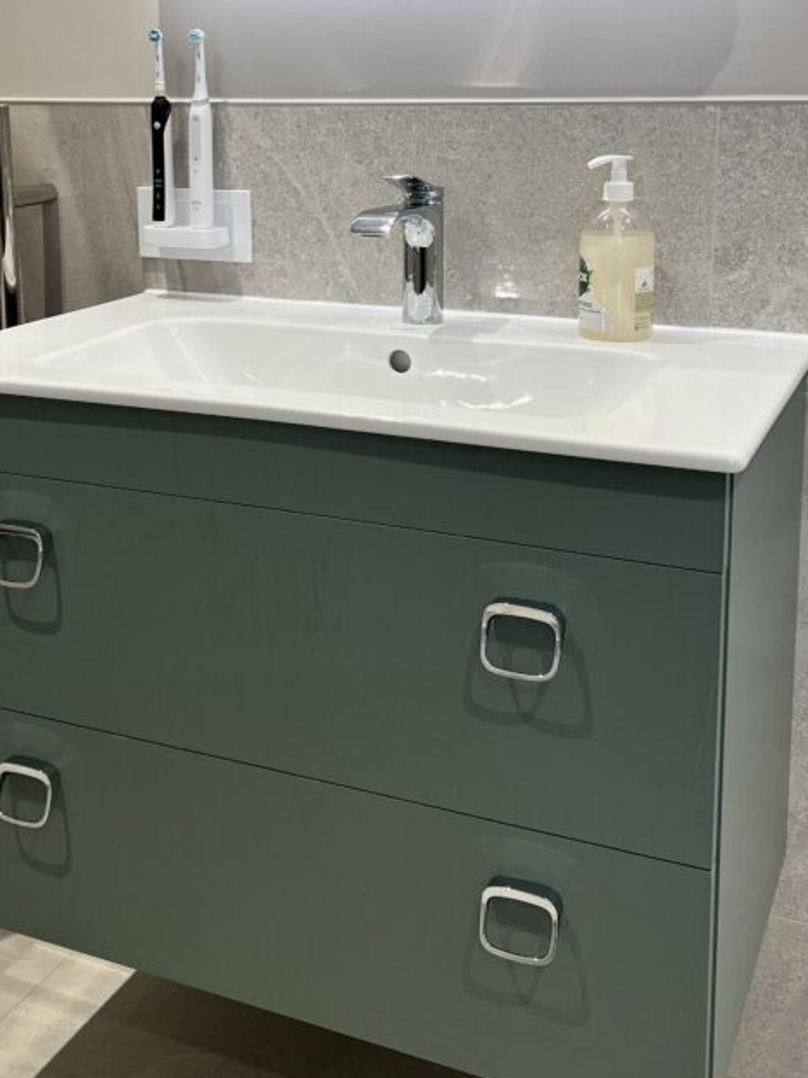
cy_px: 292
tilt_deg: -9.1
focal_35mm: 45
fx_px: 1401
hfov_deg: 32.1
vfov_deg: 41.1
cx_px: 316
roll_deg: -0.1
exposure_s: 1/100
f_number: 1.5
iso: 80
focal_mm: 5.7
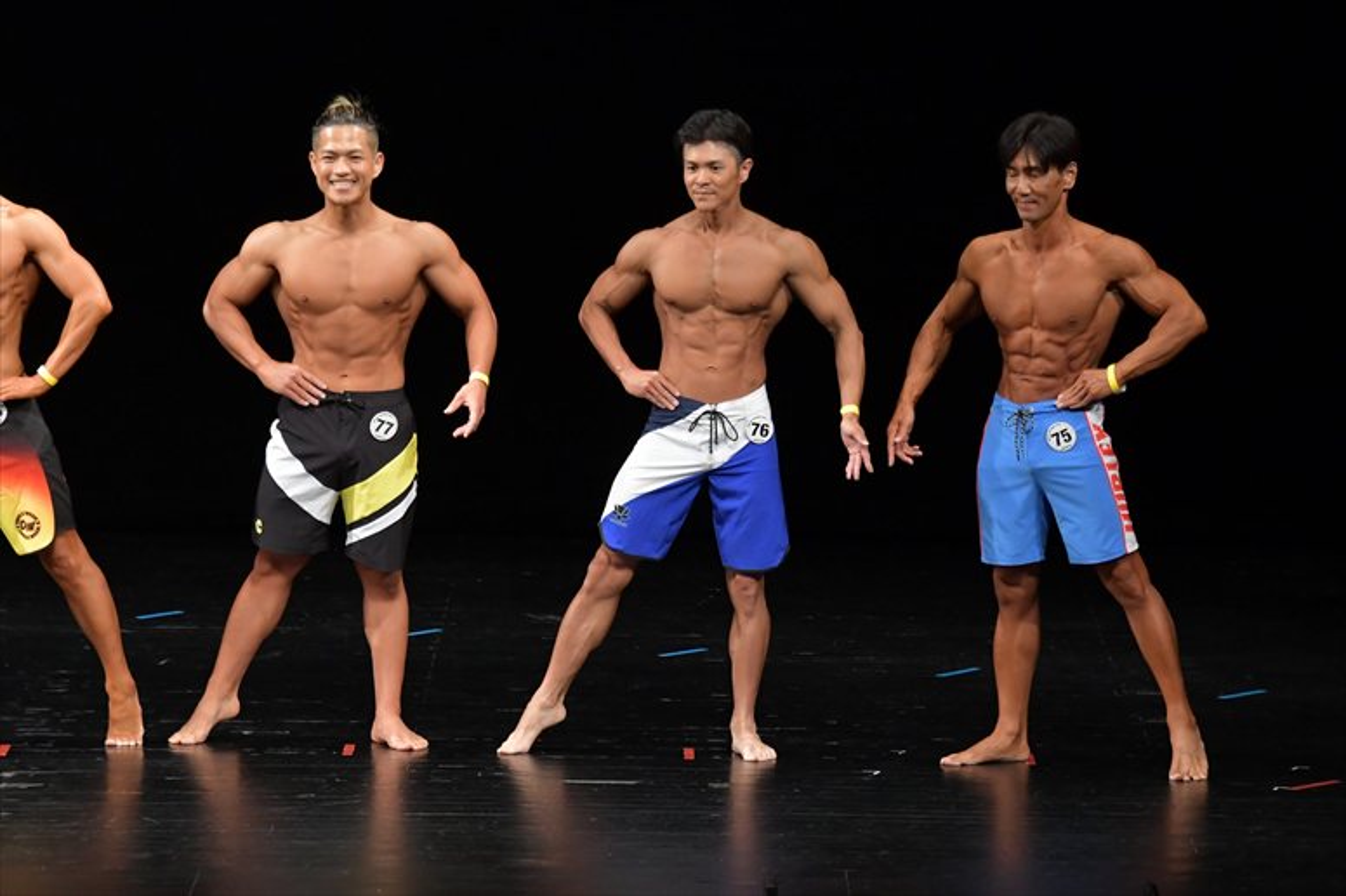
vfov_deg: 5.7
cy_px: 448
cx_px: 673
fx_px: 8969
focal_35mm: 240
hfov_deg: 8.6
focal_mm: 160
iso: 3200
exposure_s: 1/400
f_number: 5.6
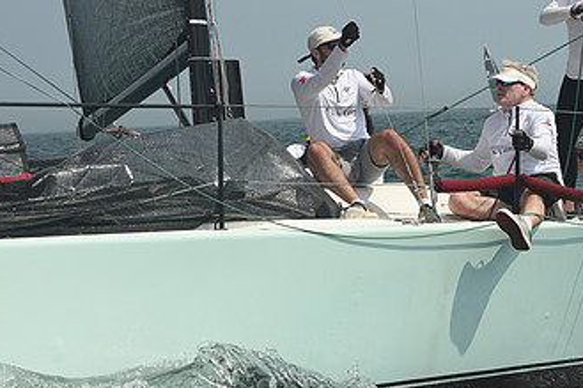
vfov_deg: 7.9
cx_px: 466
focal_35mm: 173
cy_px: 130
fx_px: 2800
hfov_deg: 11.8
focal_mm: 98
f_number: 9
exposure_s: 1/1250
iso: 320
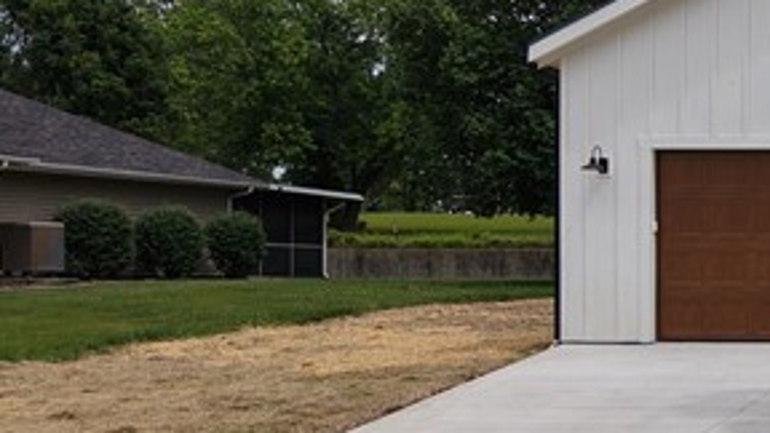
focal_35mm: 93
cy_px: 313
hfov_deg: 19.9
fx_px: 1899
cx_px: 1150
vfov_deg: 13.0
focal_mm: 8.67
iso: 100
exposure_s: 1/125
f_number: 1.8
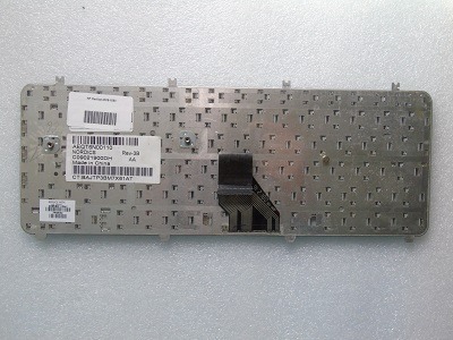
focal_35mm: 34
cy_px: 170
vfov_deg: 41.8
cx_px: 226
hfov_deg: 54.0
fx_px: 445
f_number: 6.3
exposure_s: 1/40
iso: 400
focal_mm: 6.1
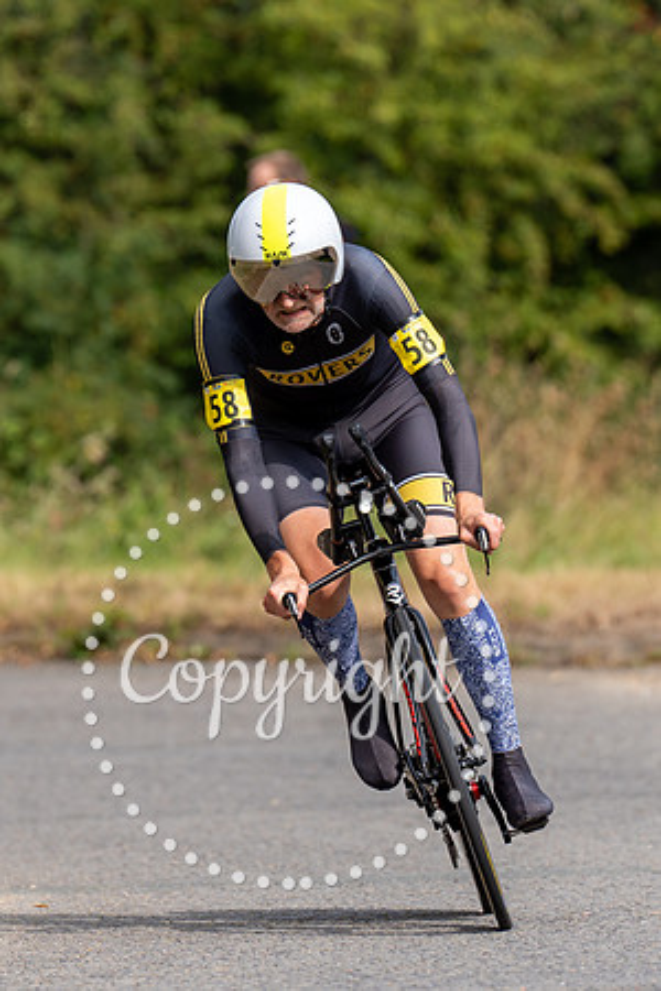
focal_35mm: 469
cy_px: 469
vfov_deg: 4.4
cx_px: 293
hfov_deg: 2.9
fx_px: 12917
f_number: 3.5
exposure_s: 1/1000
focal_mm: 200
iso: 125
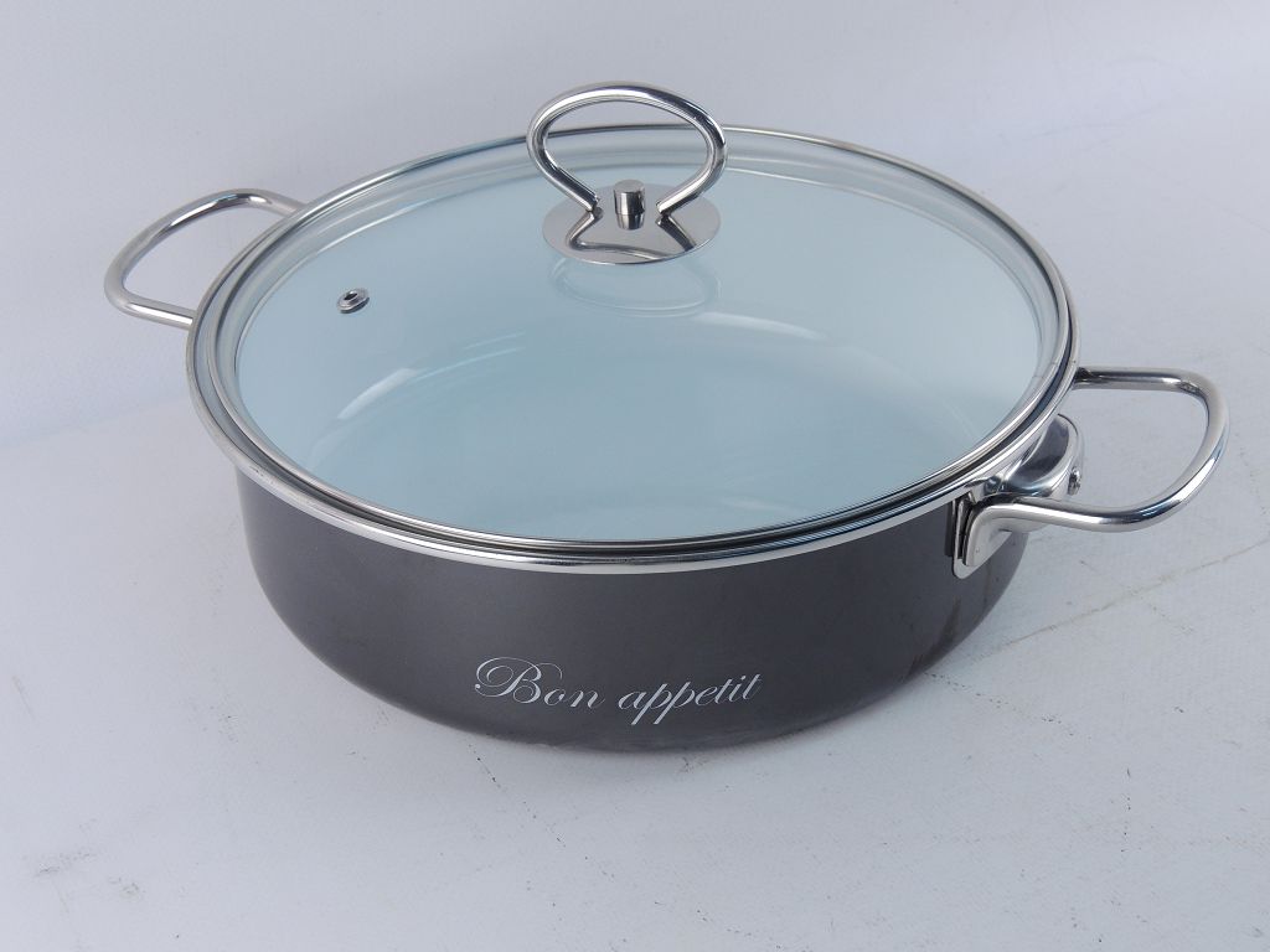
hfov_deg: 32.2
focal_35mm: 60
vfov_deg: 24.4
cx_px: 635
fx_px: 2201
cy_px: 476
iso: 140
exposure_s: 1/60
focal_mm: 10.7
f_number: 3.7
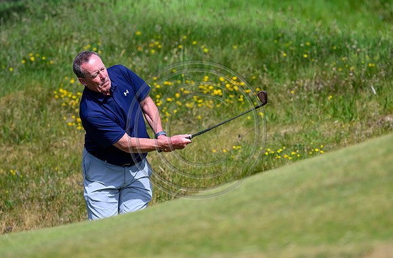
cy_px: 124
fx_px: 5238
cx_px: 189
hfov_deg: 4.3
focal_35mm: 482
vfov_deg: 2.8
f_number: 4
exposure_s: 1/6400
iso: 500
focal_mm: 400
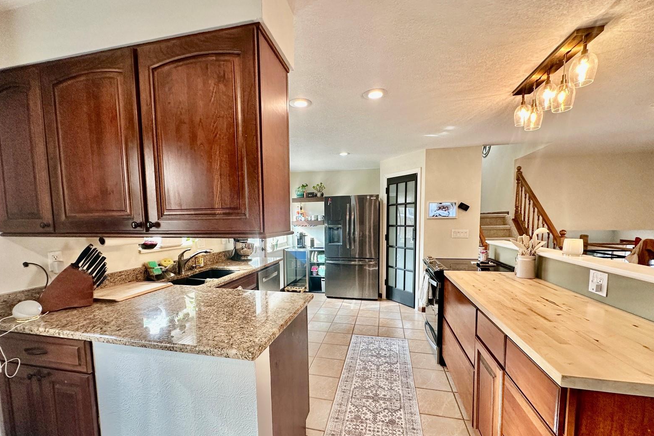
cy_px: 244
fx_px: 272
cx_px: 319
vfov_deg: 77.0
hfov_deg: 100.4
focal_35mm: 15
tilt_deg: -5.4
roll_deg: +0.9
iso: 200
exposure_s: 1/120
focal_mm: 2.22
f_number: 2.2
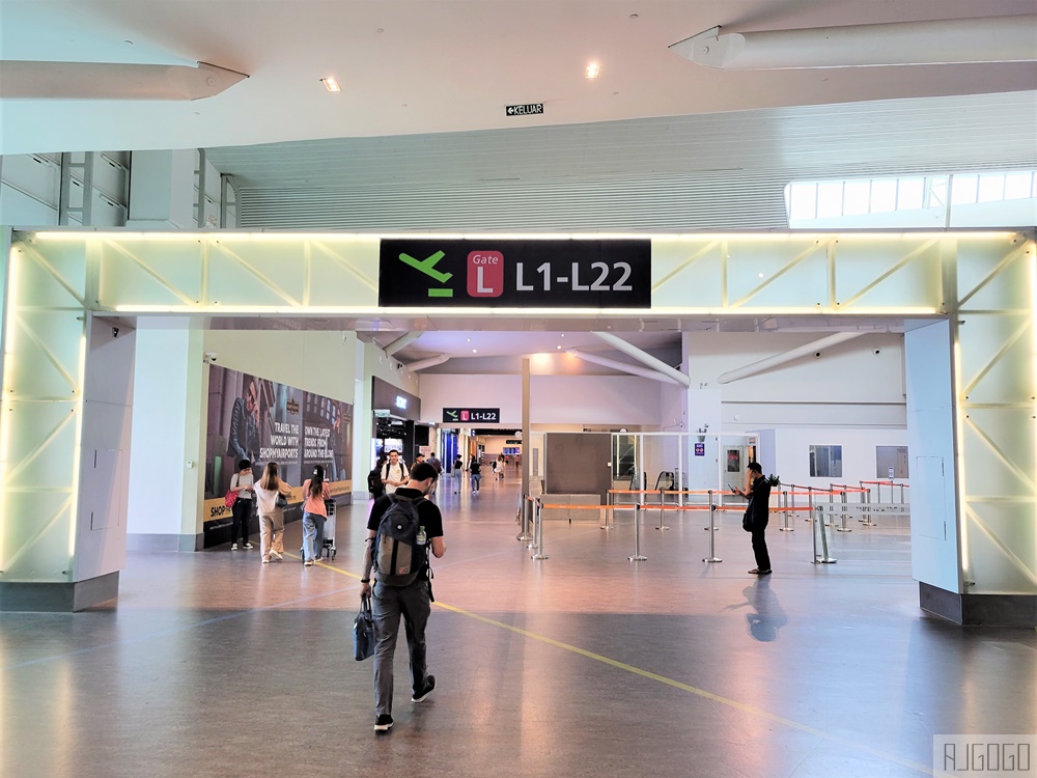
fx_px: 779
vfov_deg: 53.1
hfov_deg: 67.3
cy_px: 389
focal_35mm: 26
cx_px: 518
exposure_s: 1/100
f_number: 1.8
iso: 160
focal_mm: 5.4
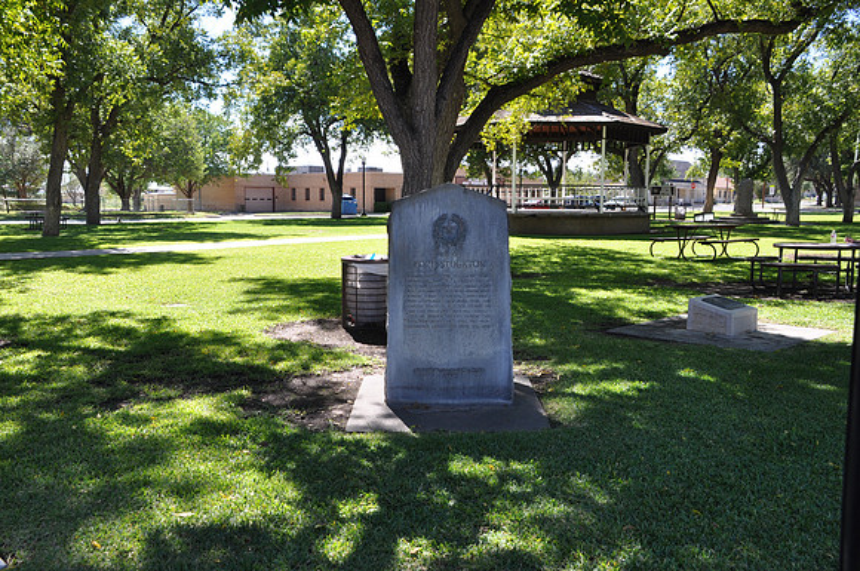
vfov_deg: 39.9
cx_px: 430
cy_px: 286
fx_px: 787
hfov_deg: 57.3
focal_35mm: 33
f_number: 9
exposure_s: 1/80
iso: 200
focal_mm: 22
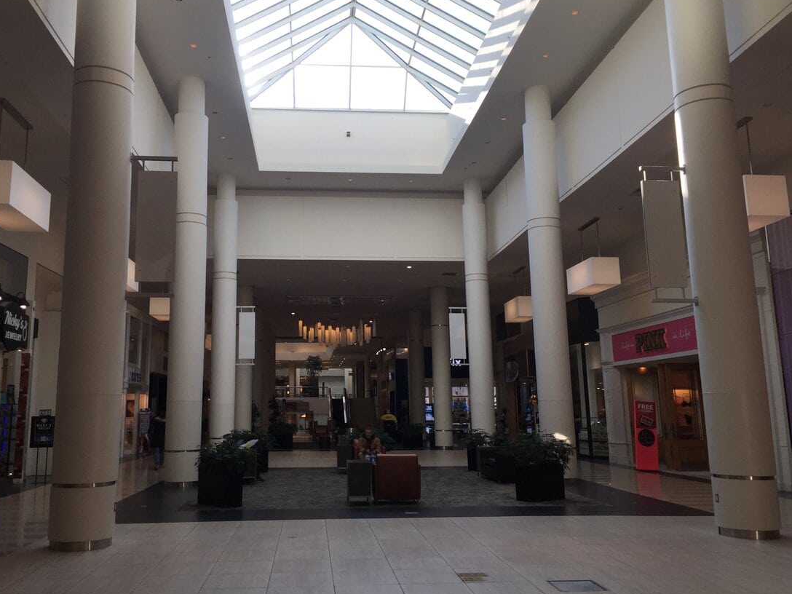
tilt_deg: +9.8
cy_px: 273
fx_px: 732
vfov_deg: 44.1
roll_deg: -0.4
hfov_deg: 56.7
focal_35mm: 32
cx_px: 357
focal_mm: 4.15
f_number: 2.2
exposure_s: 1/455
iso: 32
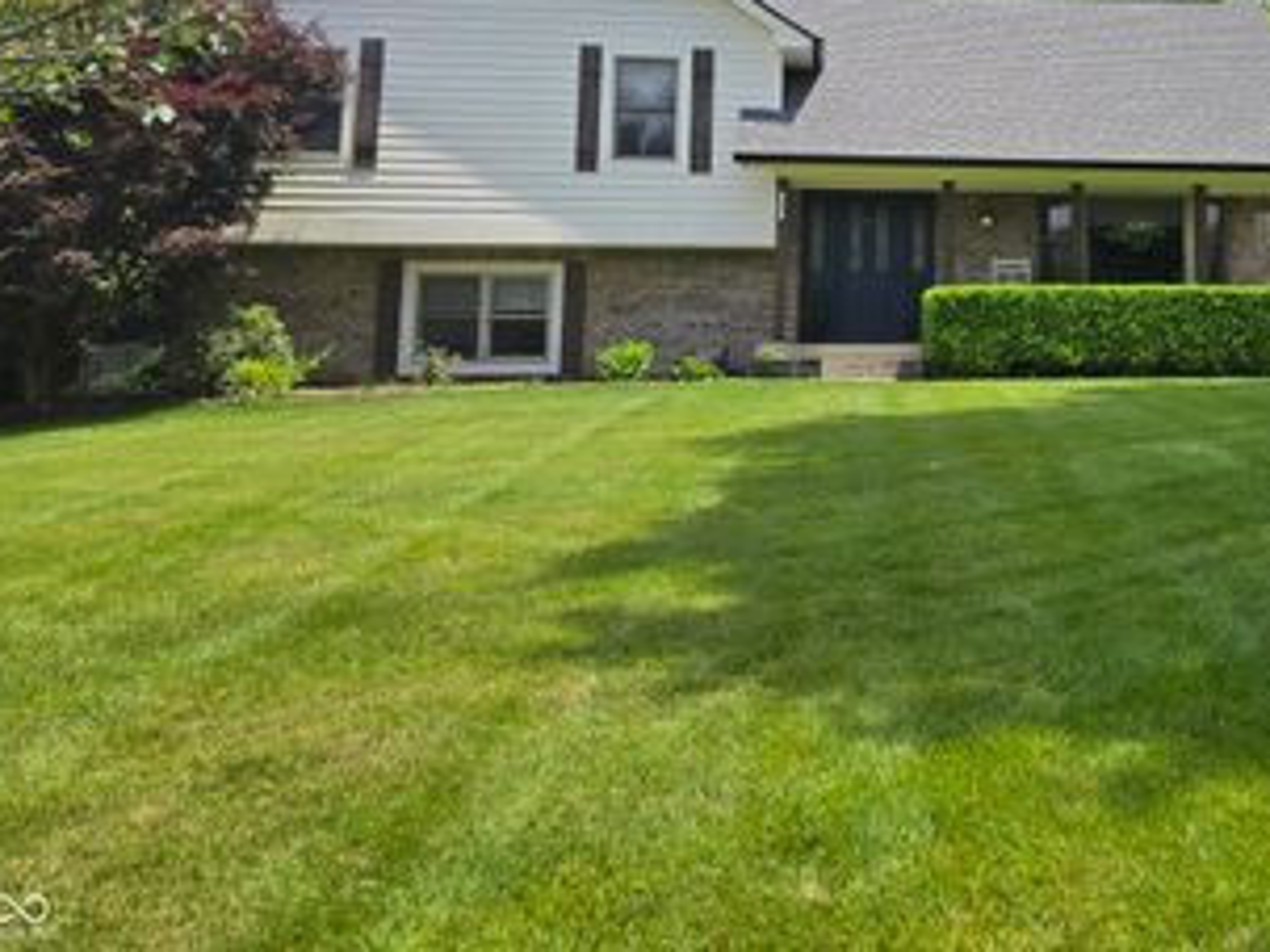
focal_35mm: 38
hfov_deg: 46.6
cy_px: 170
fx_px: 1394
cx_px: 1006
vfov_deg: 36.2
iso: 25
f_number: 1.8
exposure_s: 1/1718
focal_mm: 5.4
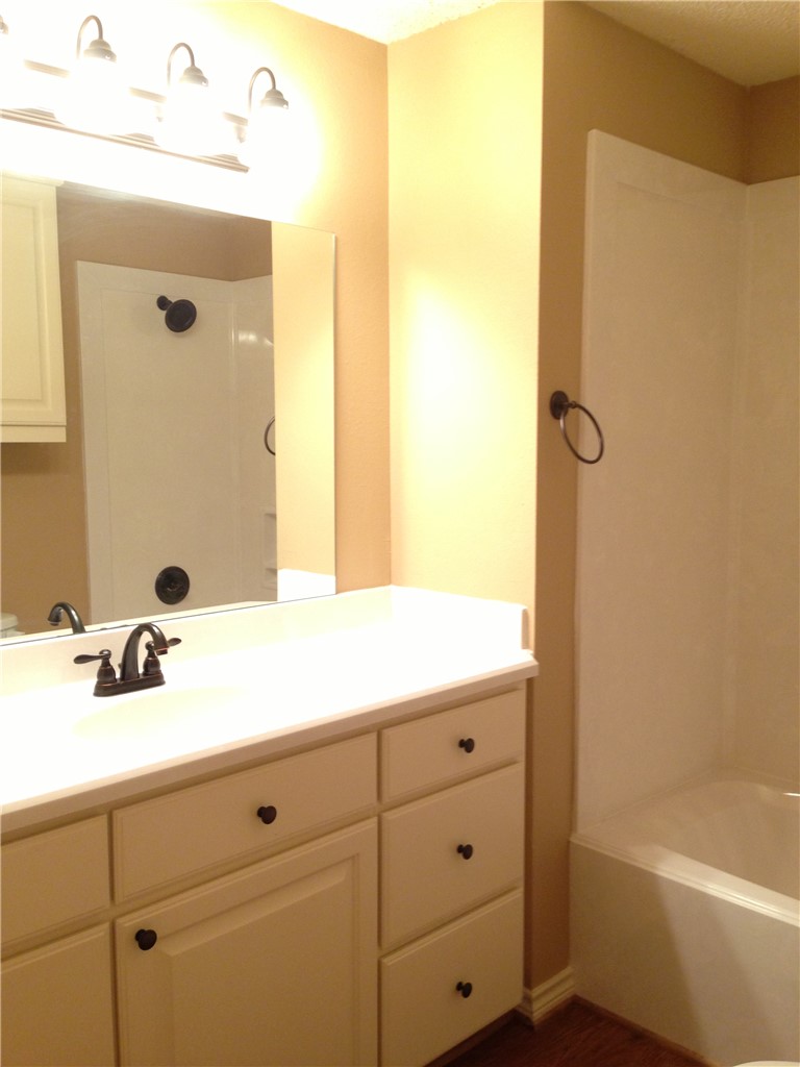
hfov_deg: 42.9
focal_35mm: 33
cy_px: 534
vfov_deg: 55.4
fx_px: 1017
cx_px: 400
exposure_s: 1/20
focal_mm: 4.13
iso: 160
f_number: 2.4
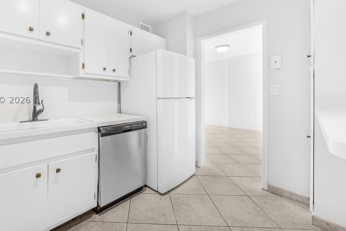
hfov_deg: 95.3
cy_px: 99
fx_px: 154
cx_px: 137
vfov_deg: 73.4
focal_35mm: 16
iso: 100
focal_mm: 12
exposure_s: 1.3
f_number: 8
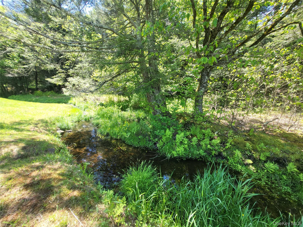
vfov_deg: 89.9
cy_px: 114
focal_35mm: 13
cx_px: 152
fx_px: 114
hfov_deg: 106.2
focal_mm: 1.74
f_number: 2.2
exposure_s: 1/134
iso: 32
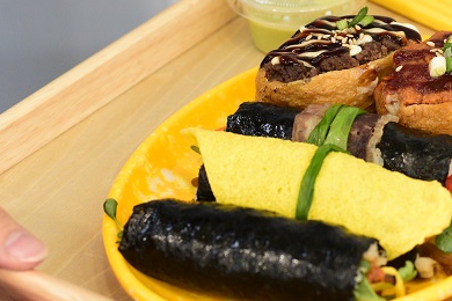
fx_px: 1745
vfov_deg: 9.9
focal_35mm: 139
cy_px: 96
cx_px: 290
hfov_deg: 14.7
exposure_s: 1/400
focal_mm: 50
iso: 1600
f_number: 5
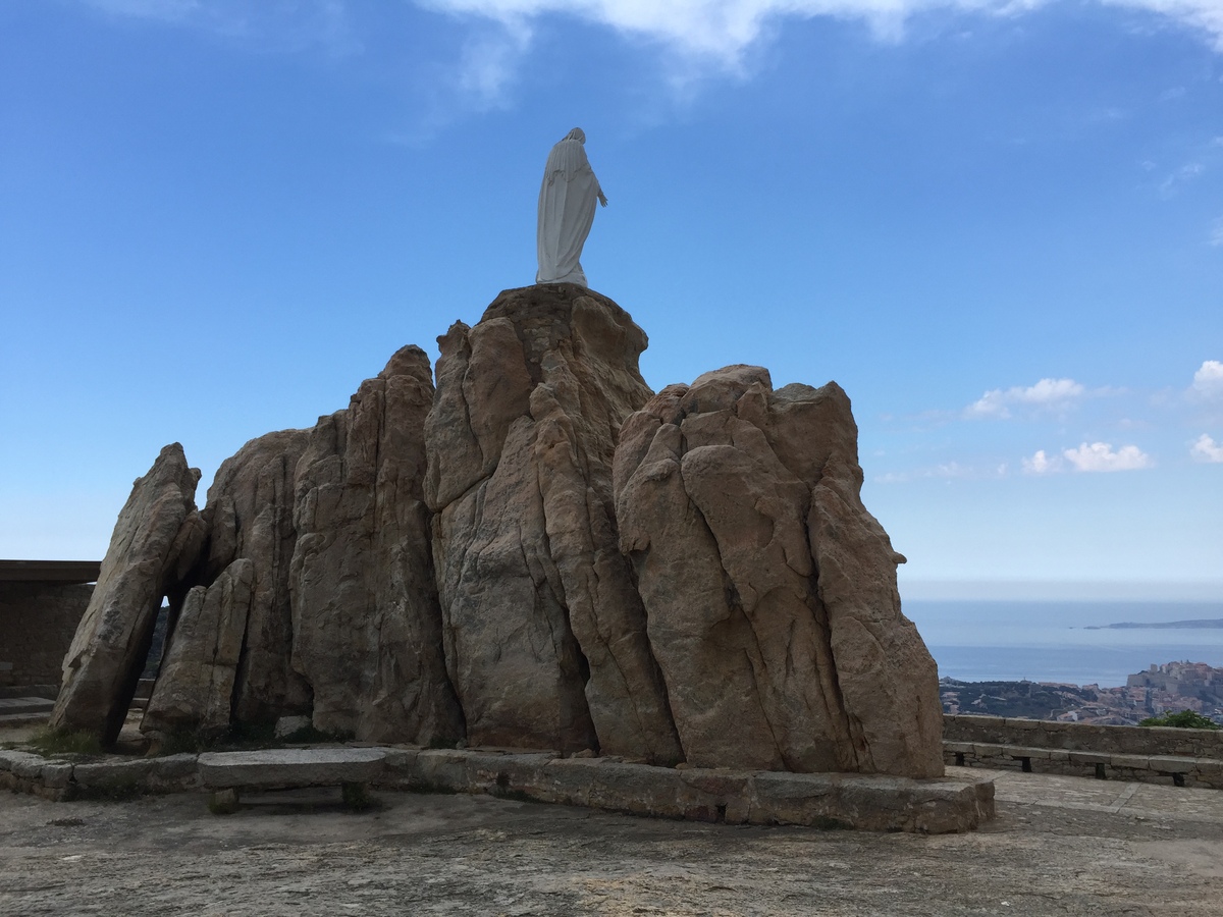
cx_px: 612
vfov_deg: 48.2
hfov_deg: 61.7
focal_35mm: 29
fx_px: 1025
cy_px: 458
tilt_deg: +7.7
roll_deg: -0.5
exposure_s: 1/807
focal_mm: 4.15
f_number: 2.2
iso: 32
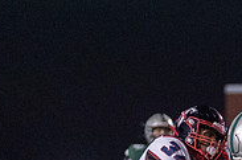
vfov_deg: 2.2
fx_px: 4224
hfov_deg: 3.3
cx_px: 354
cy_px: 289
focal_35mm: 630
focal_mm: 144
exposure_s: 1/1250
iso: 8000
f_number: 2.8
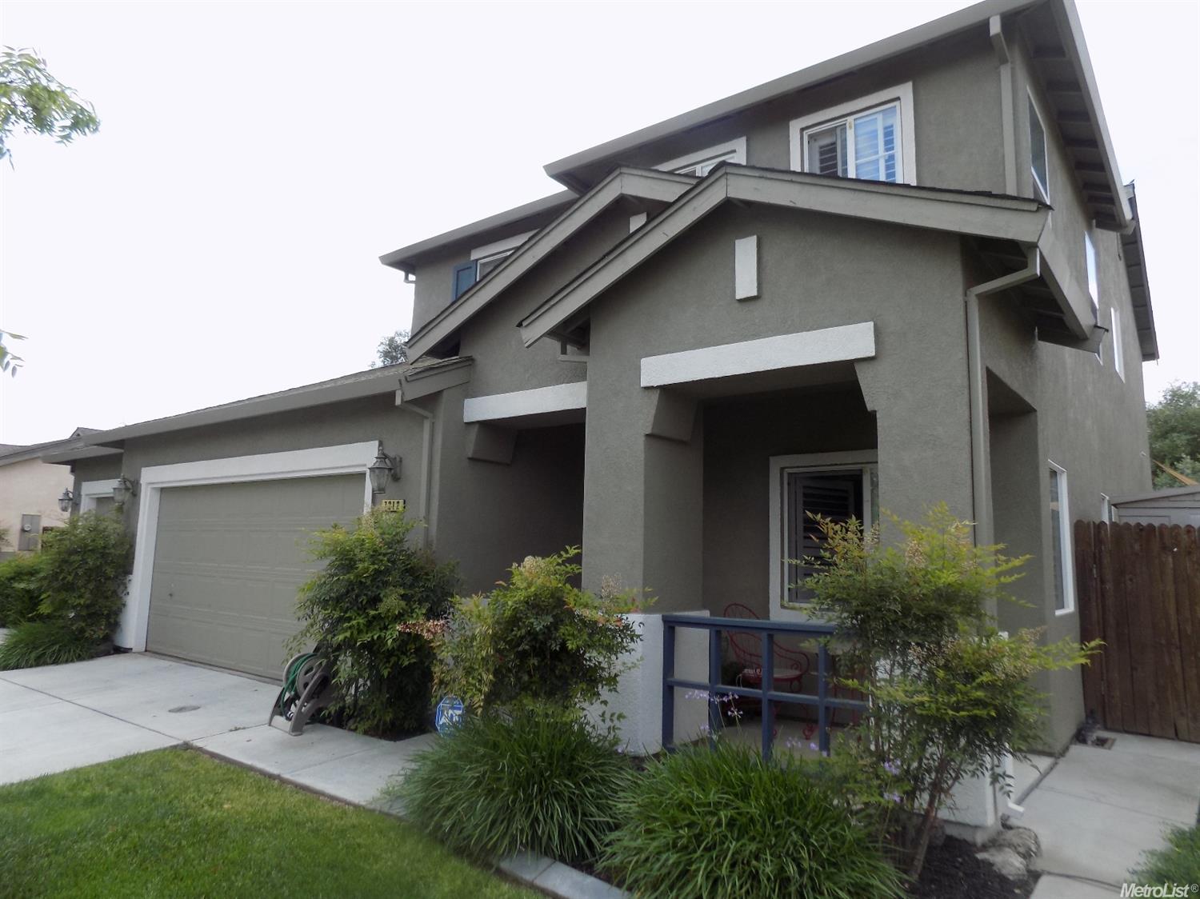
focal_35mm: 23
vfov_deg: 58.9
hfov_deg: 73.9
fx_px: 797
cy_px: 450
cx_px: 600
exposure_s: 1/500
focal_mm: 4
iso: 80
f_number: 3.1
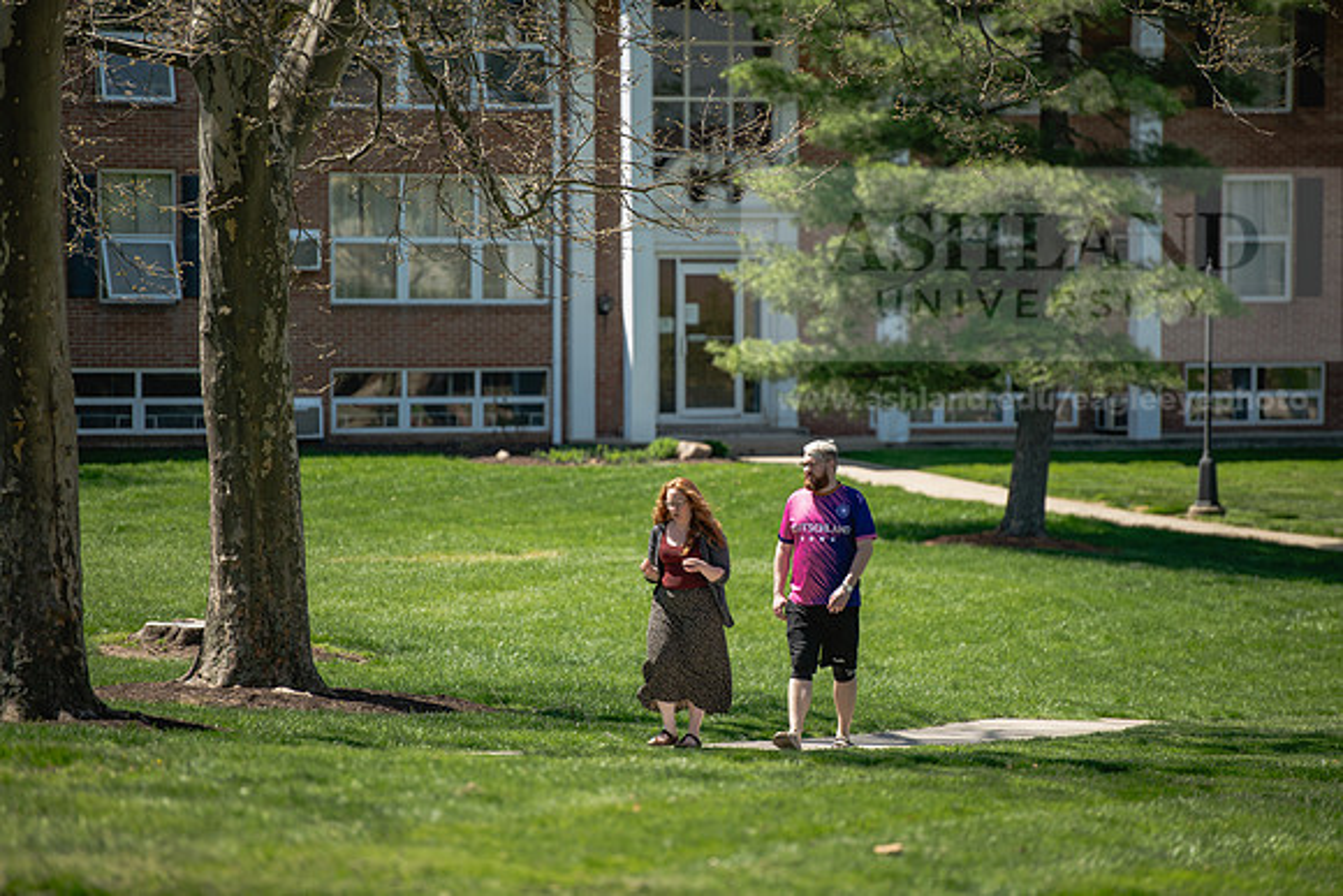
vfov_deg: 6.9
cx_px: 672
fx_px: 7463
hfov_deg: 10.3
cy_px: 448
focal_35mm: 200
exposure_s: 1/500
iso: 80
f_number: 3.2
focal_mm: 200
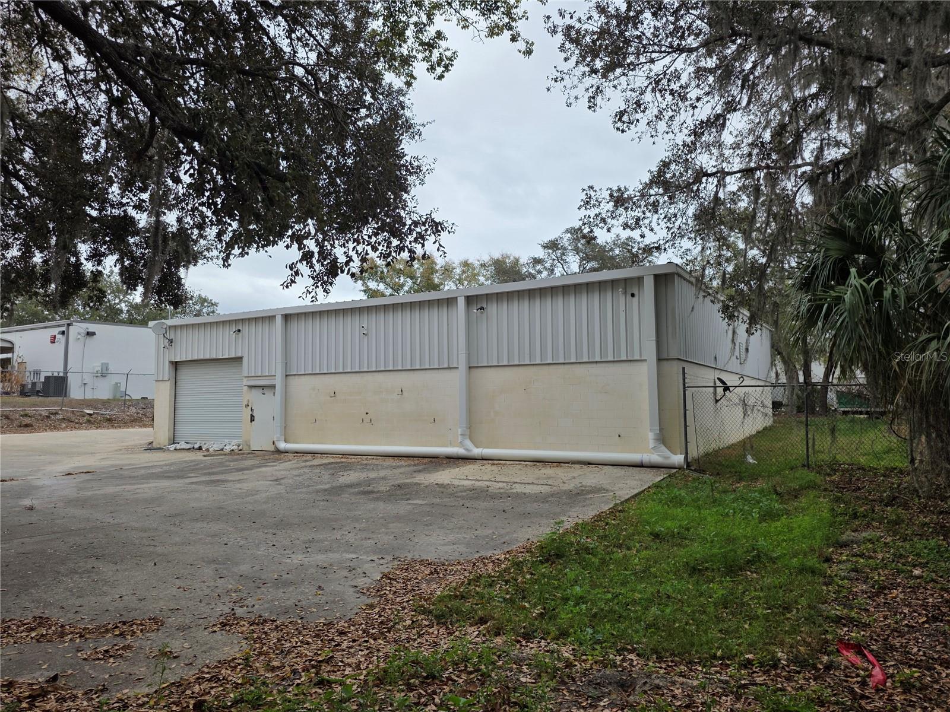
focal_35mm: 23
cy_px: 356
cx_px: 475
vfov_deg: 58.9
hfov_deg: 73.9
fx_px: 631
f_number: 1.7
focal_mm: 6.25
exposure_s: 1/3502
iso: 80
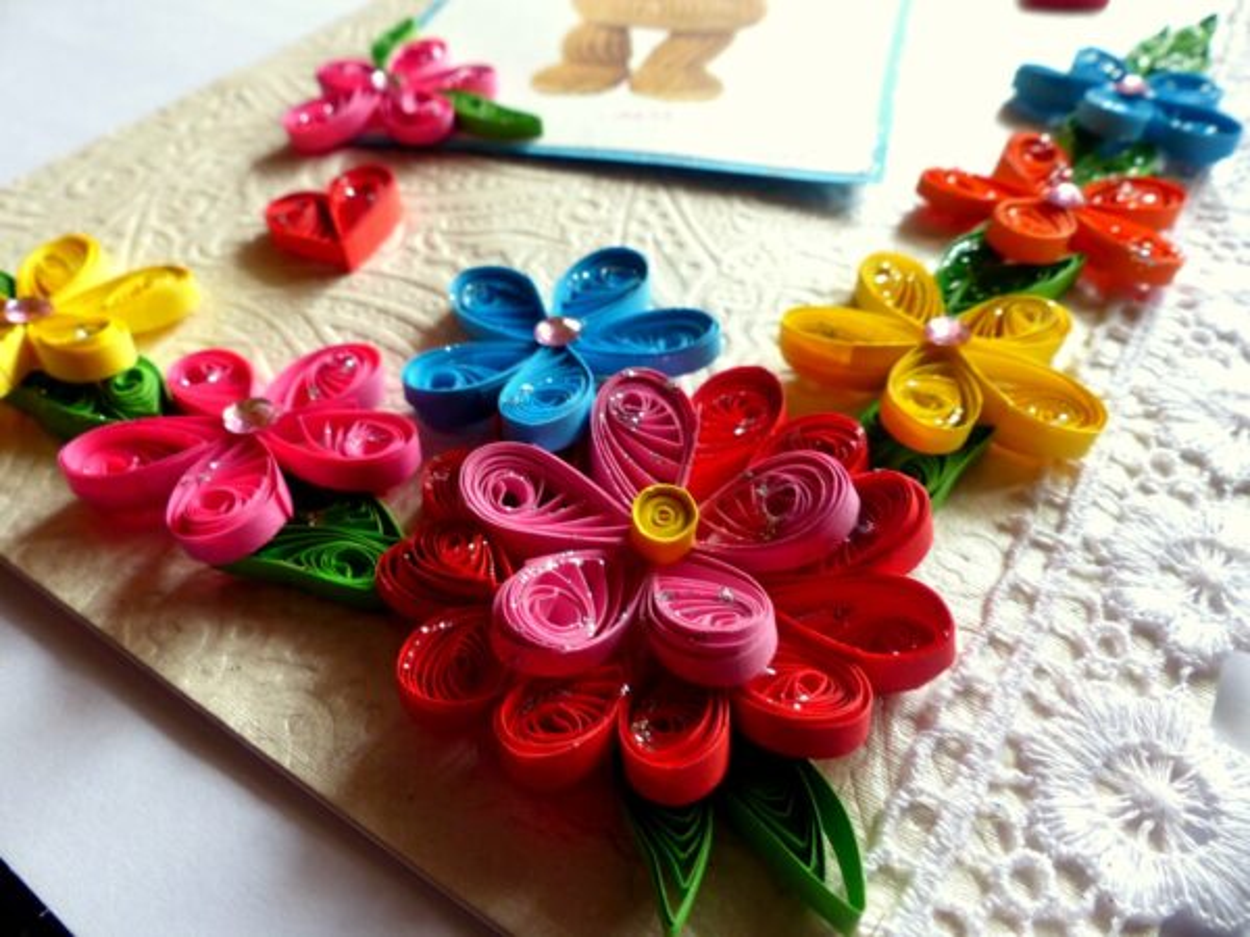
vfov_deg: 54.9
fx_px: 903
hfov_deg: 69.4
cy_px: 468
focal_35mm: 25
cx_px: 625
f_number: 2.8
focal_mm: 4.5
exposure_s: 1/60
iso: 125
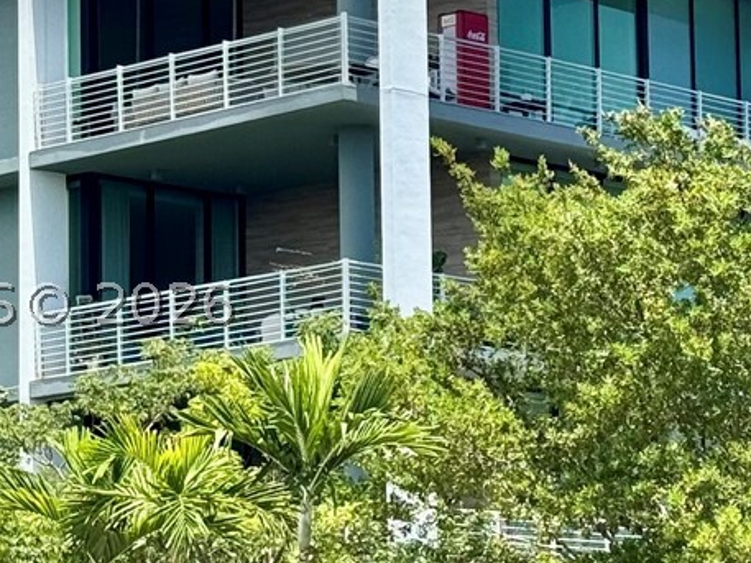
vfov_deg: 8.8
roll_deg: +1.2
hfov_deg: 11.6
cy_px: 304
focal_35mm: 168
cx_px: 738
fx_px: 3646
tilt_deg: +8.2
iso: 64
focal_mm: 6.76
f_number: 1.78
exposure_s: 1/4049
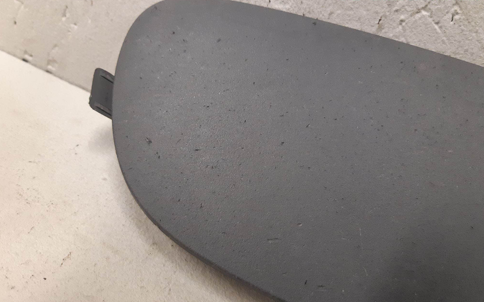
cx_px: 241
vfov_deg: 44.5
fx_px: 369
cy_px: 143
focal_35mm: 28
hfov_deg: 66.5
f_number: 1.7
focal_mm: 3.93
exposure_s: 1/33
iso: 200
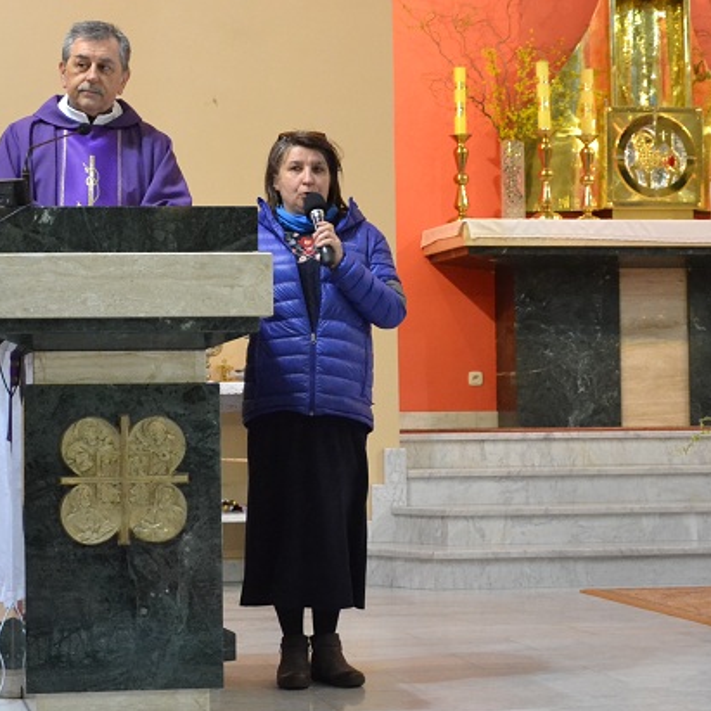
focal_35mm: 87
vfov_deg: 20.0
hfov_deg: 19.9
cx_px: 220
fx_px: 2018
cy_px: 293
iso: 3200
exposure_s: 1/100
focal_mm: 35
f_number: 5
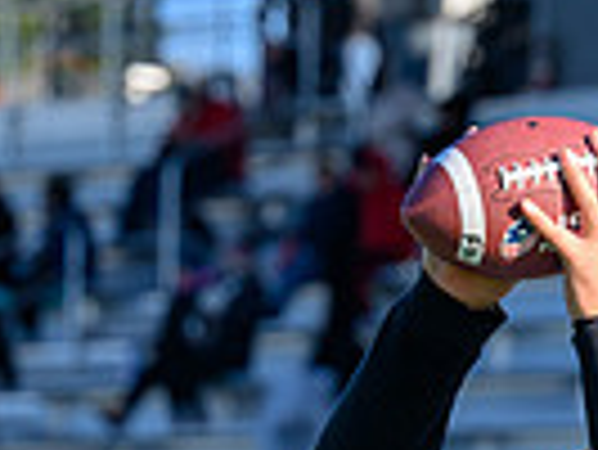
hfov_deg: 4.4
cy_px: 990
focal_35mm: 454
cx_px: 530
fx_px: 7850
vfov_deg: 3.3
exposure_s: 1/1250
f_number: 3.5
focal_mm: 93
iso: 250
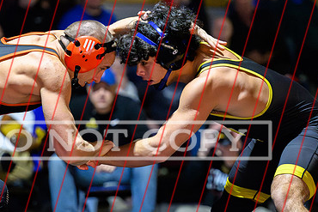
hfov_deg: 8.0
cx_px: 149
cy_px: 110
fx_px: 2280
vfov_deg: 5.3
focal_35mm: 258
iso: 16000
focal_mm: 135
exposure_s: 1/500
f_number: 2.8
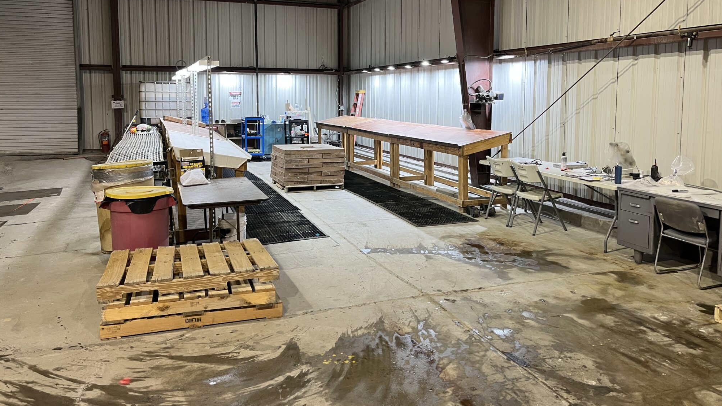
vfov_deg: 39.8
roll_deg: +0.5
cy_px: 146
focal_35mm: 29
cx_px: 369
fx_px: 555
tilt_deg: -5.8
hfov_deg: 66.1
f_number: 1.6
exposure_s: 1/60
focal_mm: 5.1
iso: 125
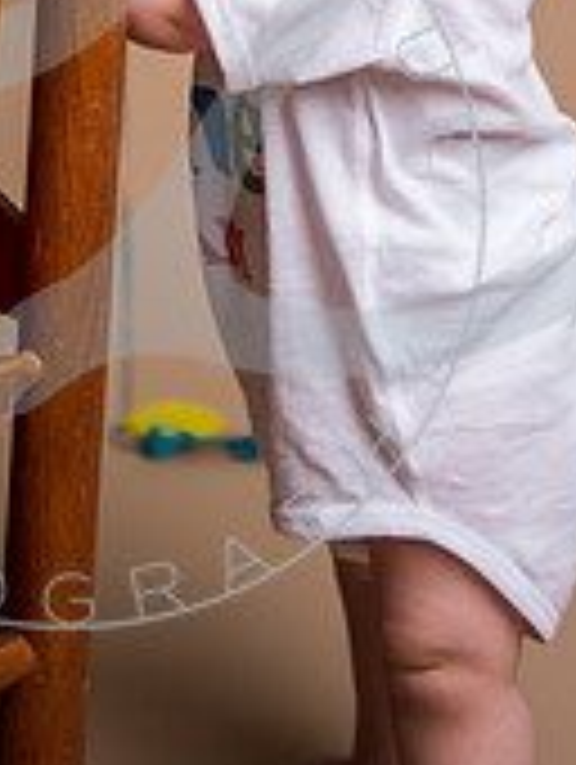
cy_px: -130
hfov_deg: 12.2
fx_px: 2700
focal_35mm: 122
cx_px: 270
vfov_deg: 15.6
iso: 125
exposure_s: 1/125
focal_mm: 48
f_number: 2.8
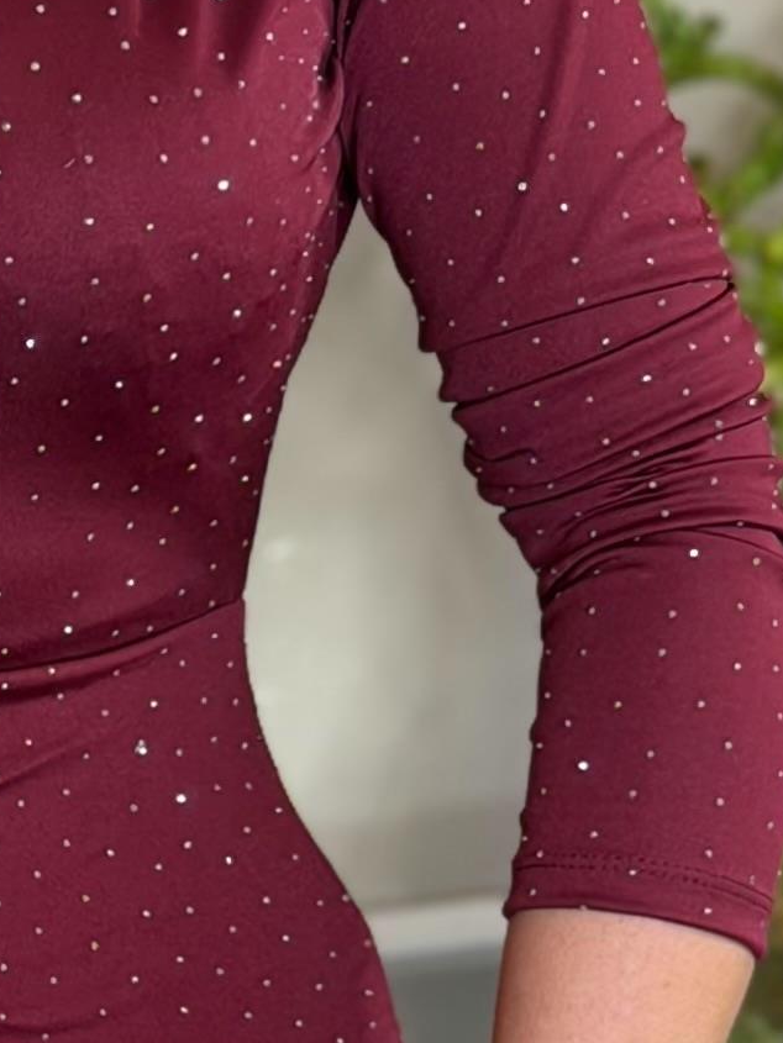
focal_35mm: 229
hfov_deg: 6.4
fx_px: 6905
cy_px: 559
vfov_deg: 8.6
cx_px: -206
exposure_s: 1/50
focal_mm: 6.76
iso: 50
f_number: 1.78
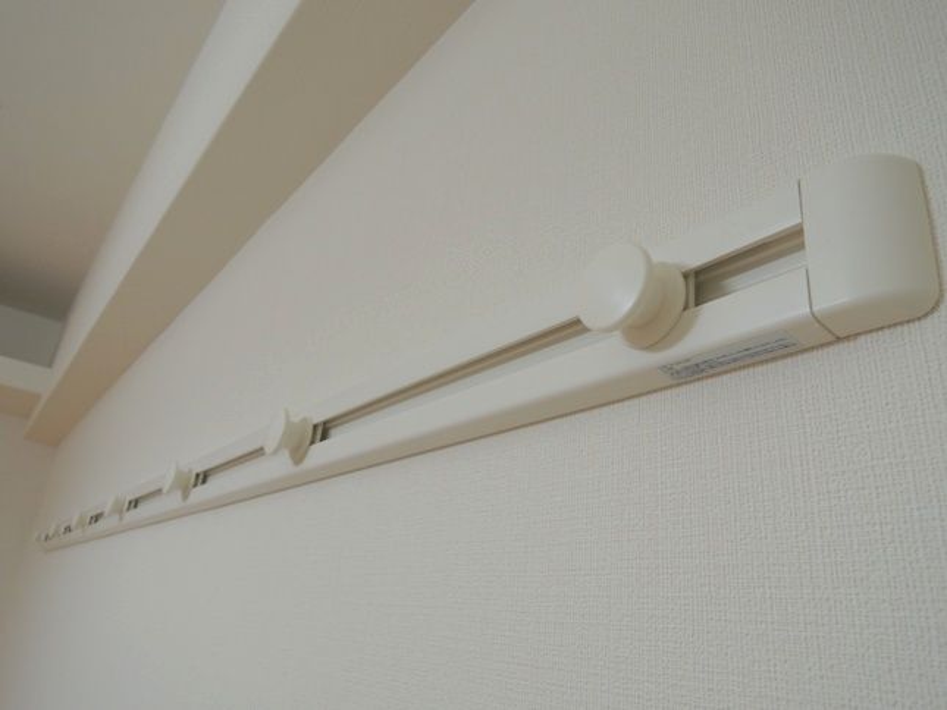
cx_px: 474
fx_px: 657
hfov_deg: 71.6
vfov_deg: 56.8
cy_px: 355
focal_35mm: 24
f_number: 2.8
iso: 100
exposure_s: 1/30
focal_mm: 4.3
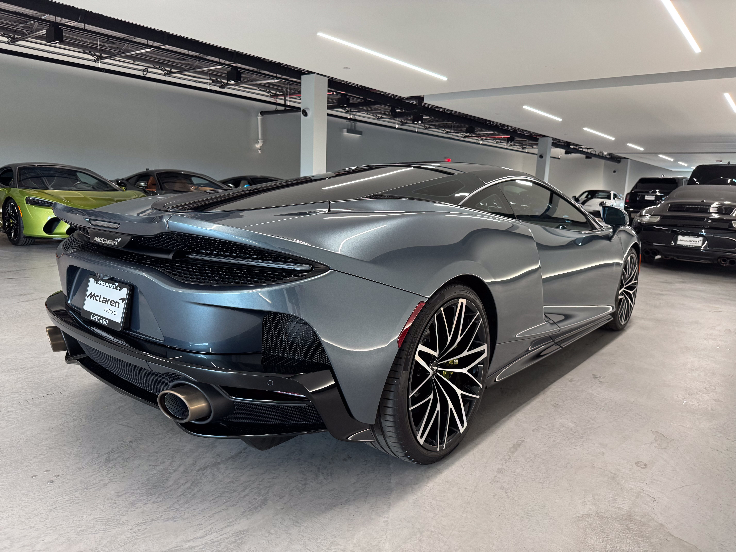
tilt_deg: -9.5
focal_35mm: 24
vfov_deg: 56.8
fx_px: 510
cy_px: 276
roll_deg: -1.9
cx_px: 368
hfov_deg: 71.6
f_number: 1.78
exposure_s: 1/60
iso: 200
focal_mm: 6.76
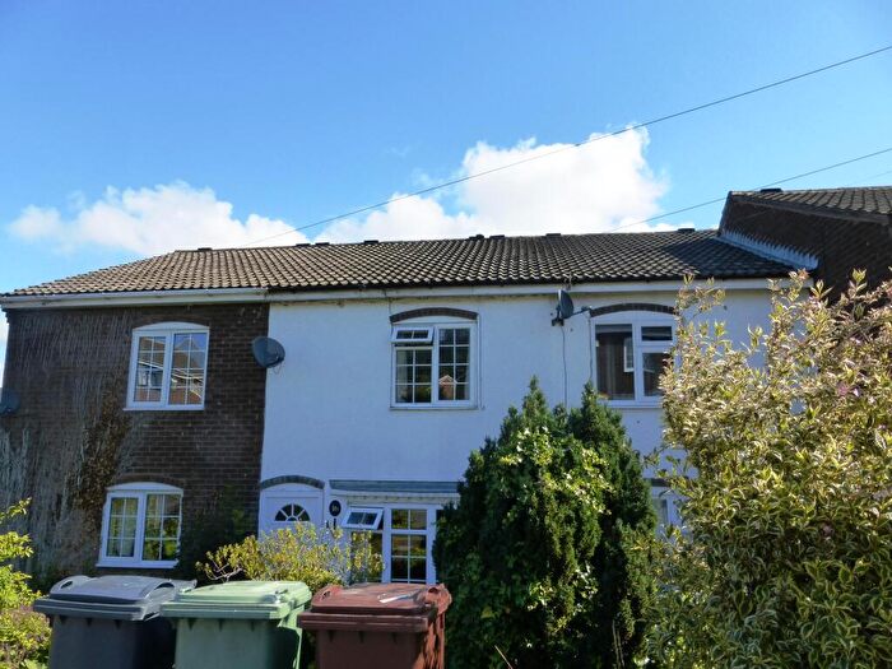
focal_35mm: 25
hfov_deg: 69.4
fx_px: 644
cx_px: 446
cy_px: 334
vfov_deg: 54.9
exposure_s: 1/640
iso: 200
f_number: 4.5
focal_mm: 4.3
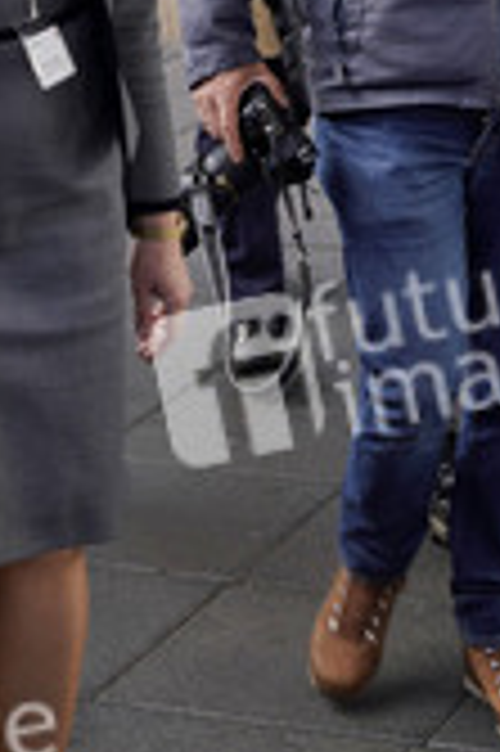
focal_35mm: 103
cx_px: -27
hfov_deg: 13.1
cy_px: 135
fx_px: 2150
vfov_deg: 19.6
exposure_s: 1/125
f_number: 5
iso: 100
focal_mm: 43
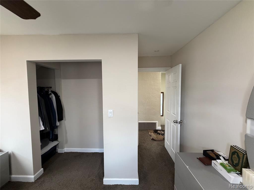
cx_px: 127
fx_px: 103
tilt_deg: -1.7
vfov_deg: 85.7
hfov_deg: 102.1
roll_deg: +0.6
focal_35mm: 14
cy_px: 95
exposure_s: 1/60
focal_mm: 2.22
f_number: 2.2
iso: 200
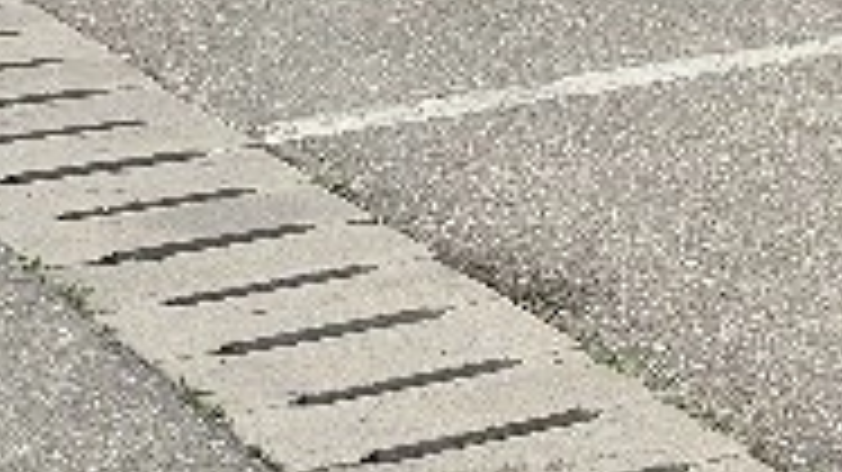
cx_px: 2098
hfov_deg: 12.3
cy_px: 184
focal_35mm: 134
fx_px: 2990
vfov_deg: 9.0
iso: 25
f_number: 1.8
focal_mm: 5.4
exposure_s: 1/2500
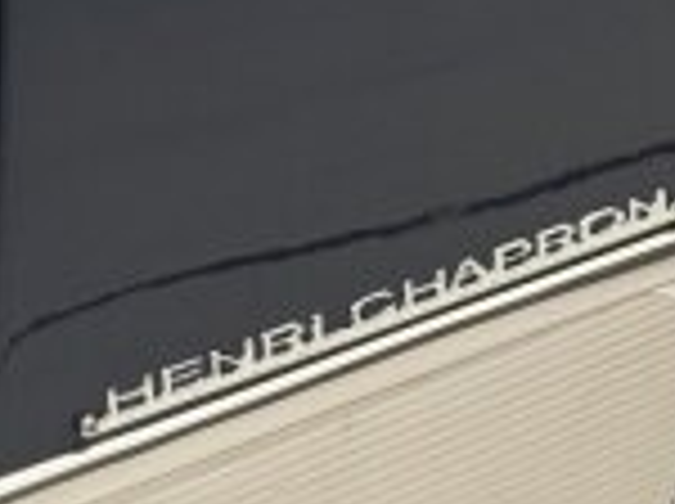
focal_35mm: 205
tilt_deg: -15.4
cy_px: -454
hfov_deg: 9.3
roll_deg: -0.5
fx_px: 3991
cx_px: 1143
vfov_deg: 7.0
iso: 100
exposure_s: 1/49
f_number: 1.78
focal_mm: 6.76
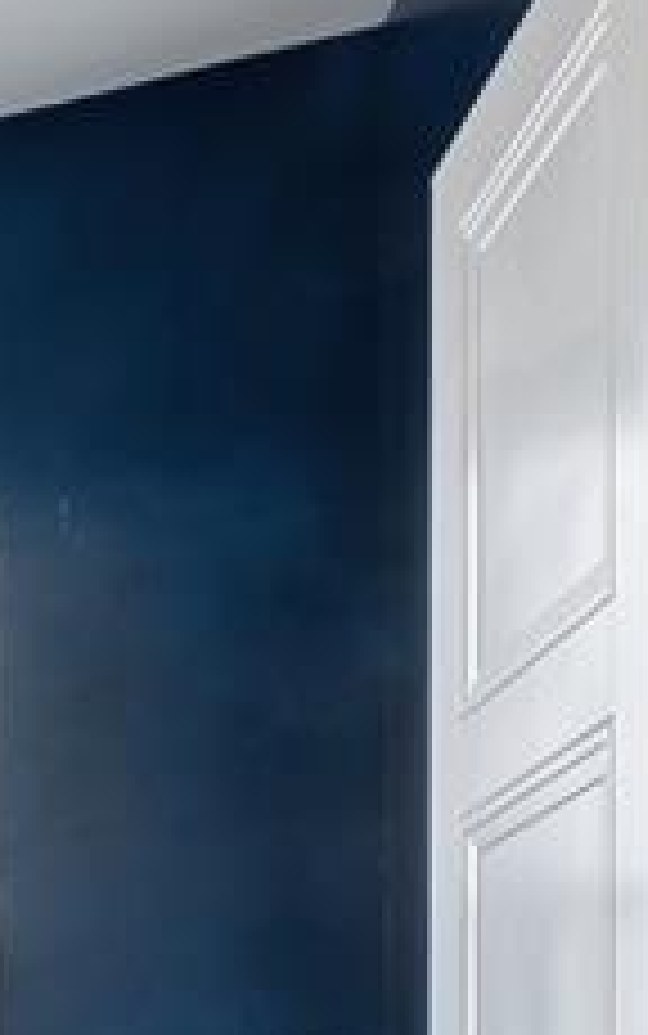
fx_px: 1919
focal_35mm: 68
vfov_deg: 26.9
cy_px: 1228
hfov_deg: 11.2
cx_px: -1314
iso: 100
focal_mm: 15
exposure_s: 1
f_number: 11
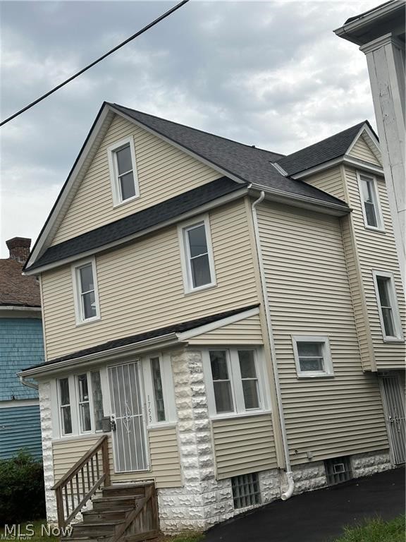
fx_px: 751
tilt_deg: +12.2
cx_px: 203
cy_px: 271
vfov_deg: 39.7
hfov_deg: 30.3
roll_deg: +5.4
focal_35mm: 48
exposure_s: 1/681
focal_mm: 6.86
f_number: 1.78
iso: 64
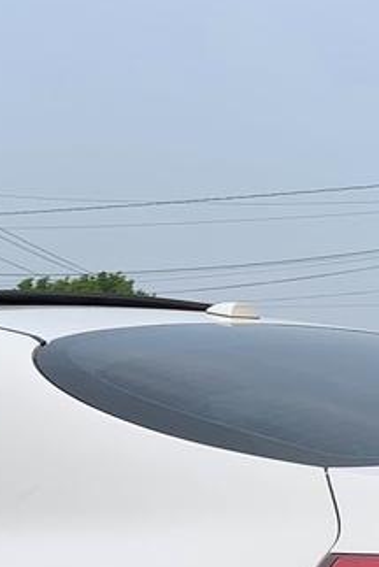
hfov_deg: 12.8
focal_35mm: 107
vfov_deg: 18.3
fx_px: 1686
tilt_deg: -7.1
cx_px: 226
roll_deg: +0.4
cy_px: 635
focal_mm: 4.25
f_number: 1.8
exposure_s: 1/3185
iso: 25
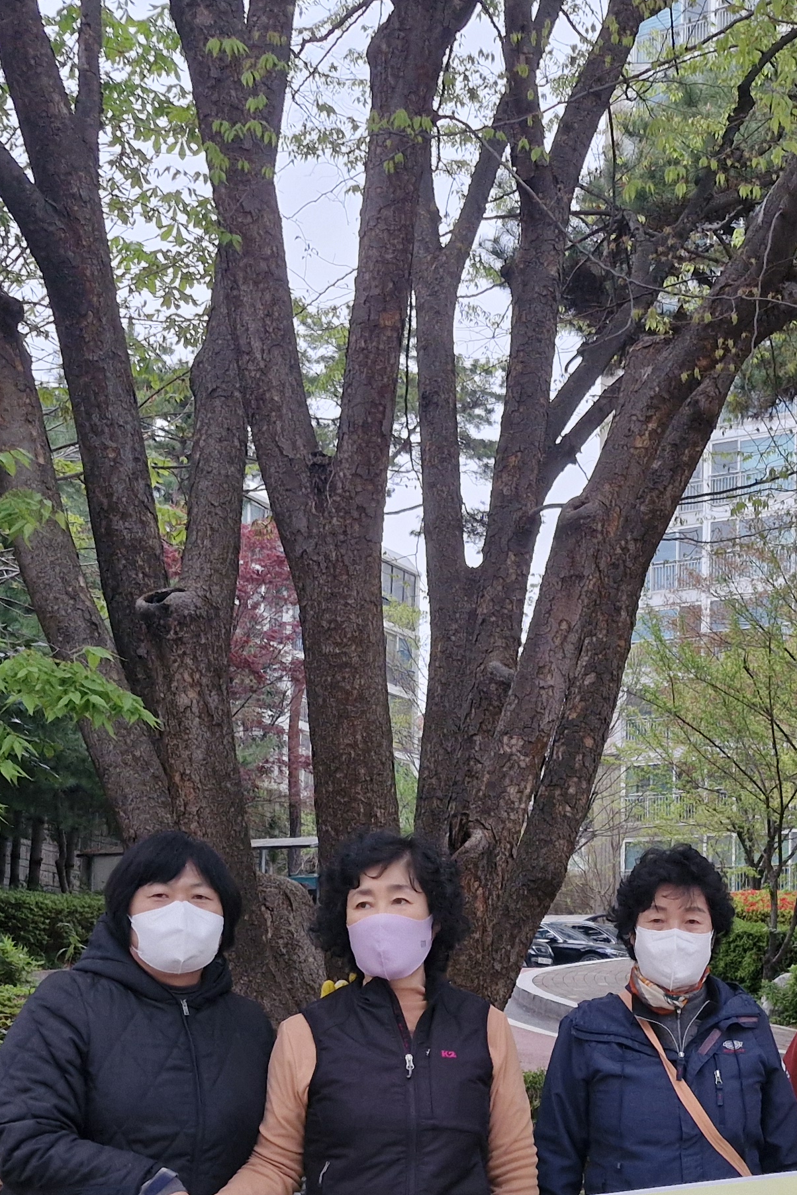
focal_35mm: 53
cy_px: 959
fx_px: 1759
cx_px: 630
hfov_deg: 25.1
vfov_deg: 36.2
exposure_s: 1/120
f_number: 1.8
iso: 500
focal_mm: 5.54
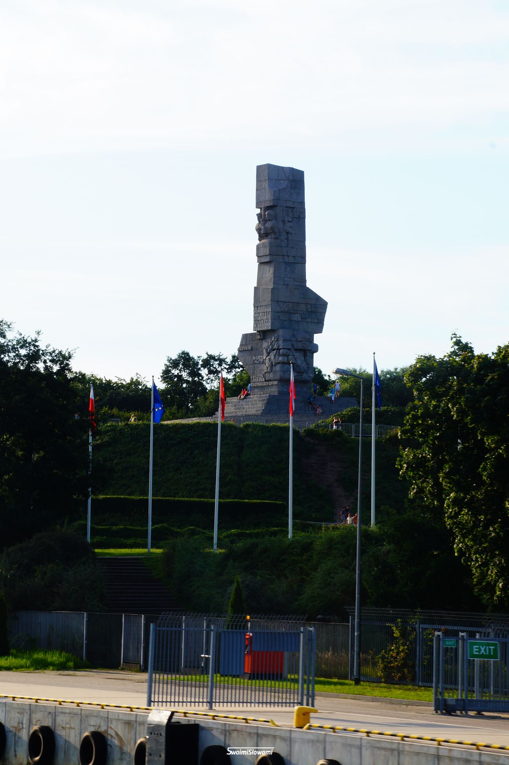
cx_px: 254
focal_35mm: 135
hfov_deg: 10.1
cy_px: 382
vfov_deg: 15.2
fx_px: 2866
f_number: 16
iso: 100
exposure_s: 1/30
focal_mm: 90
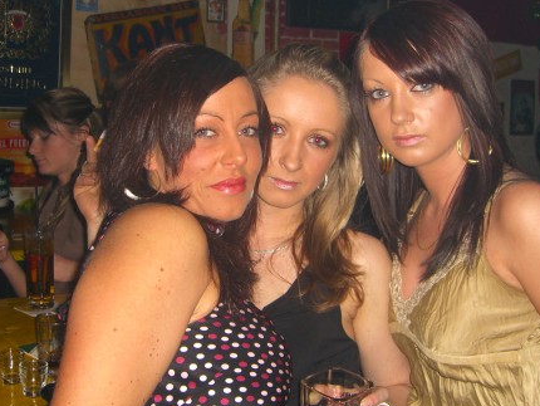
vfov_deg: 27.5
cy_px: 161
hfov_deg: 36.1
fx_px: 827
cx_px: 251
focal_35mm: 53
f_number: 2.8
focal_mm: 7.9
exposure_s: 1/60
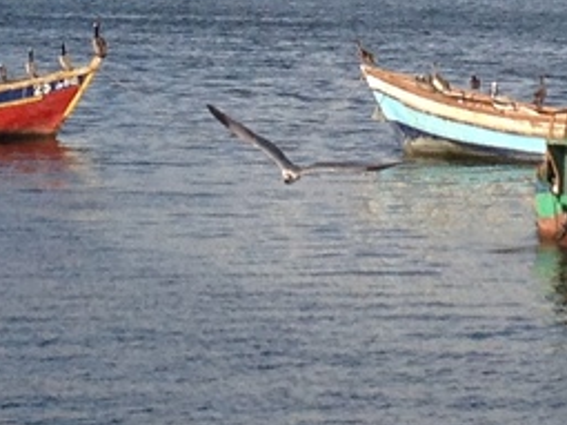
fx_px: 3602
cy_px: -223
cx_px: 327
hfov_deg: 9.0
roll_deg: +0.0
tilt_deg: -0.6
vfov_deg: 6.7
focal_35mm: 220
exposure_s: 1/1672
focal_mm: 4.28
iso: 50
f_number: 2.4
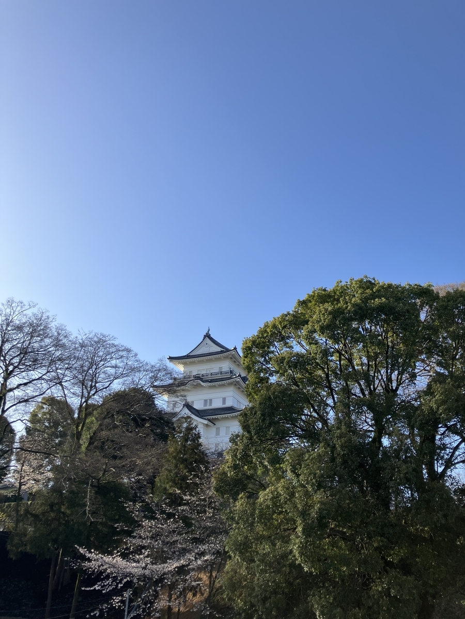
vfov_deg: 63.4
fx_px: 502
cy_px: 310
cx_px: 232
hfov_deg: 49.7
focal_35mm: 28
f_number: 1.8
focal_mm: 3.99
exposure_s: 1/1312
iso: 32
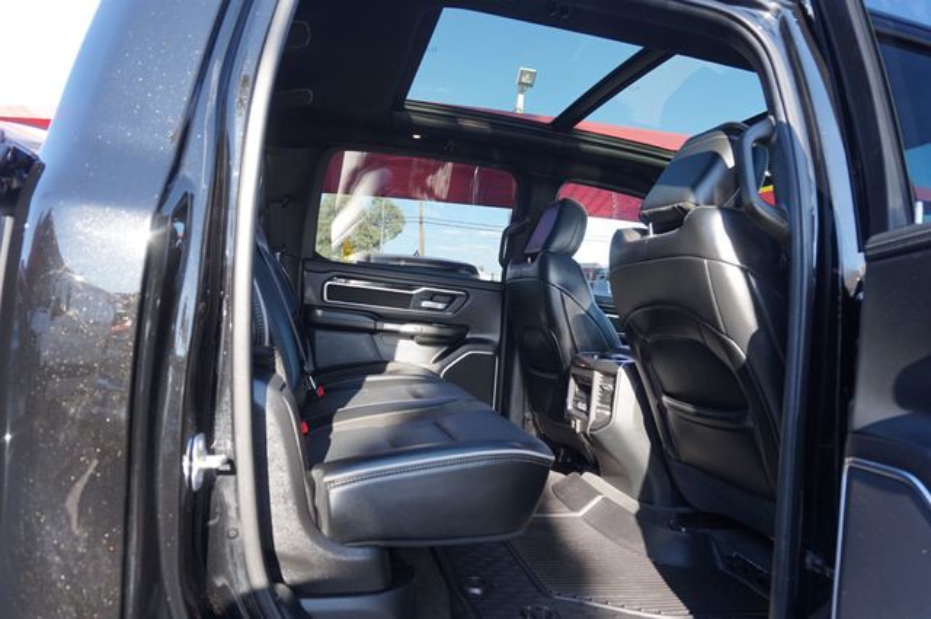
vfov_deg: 53.1
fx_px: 620
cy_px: 310
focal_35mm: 24
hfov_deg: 73.8
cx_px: 466
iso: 100
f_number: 4.5
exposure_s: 1/60
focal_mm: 16
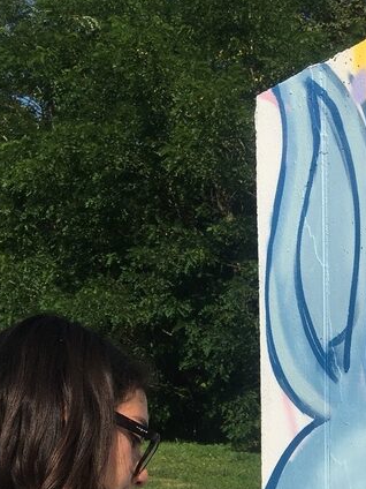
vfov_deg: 26.0
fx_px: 973
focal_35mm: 69
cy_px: 540
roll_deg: -0.9
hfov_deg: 20.2
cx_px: 417
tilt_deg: -4.4
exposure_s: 1/2564
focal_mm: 4.15
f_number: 2.2
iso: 25
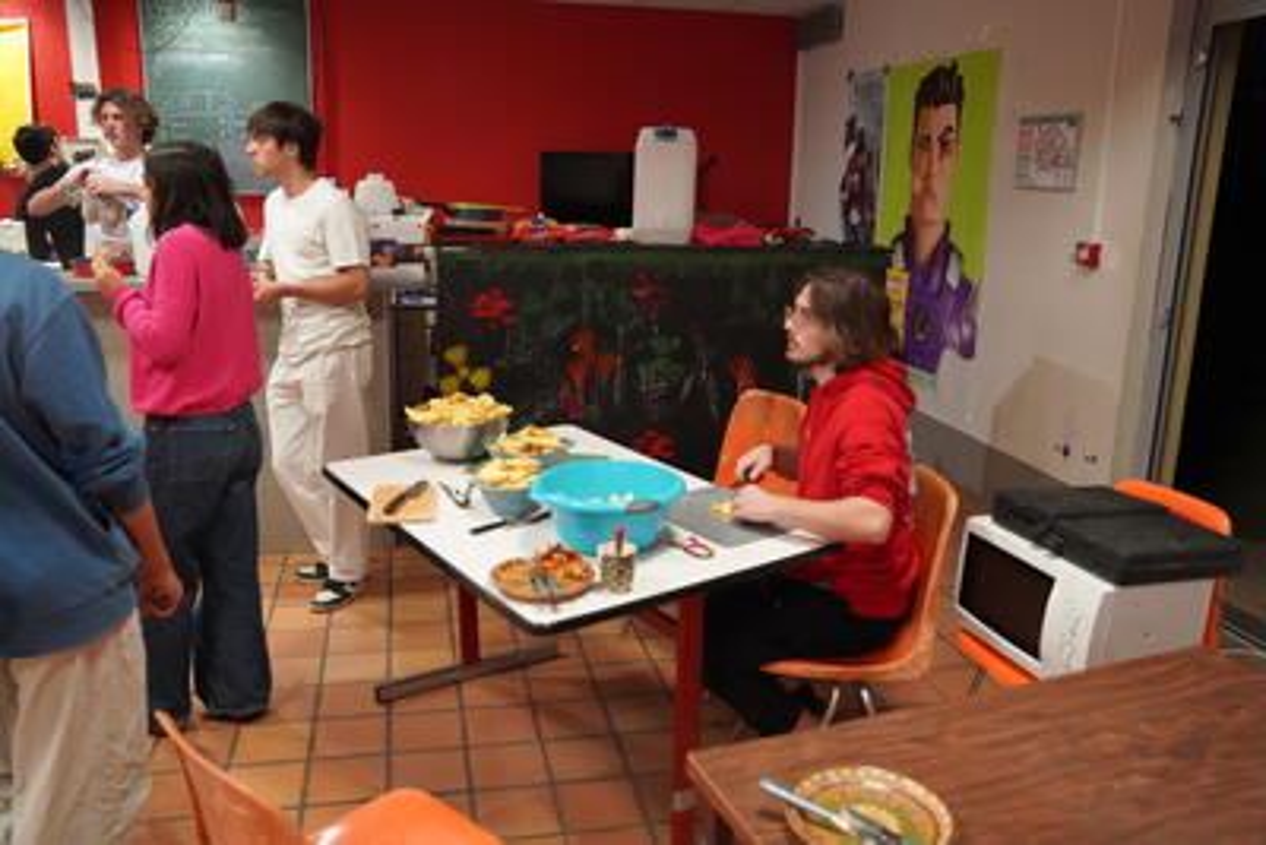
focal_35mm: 30
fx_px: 1038
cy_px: 422
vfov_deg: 44.3
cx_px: 633
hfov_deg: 62.8
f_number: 4
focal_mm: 29.5
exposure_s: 1/160
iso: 6400
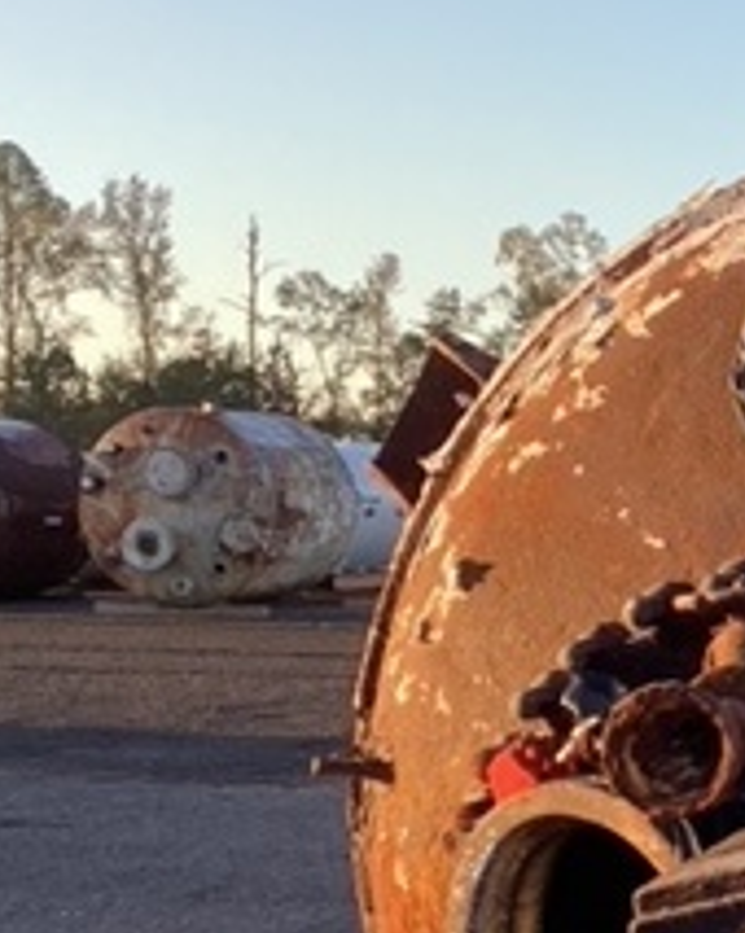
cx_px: 999
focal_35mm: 91
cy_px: 797
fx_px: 2512
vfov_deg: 20.7
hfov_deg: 15.9
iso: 25
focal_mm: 3.3
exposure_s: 1/191
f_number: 2.4
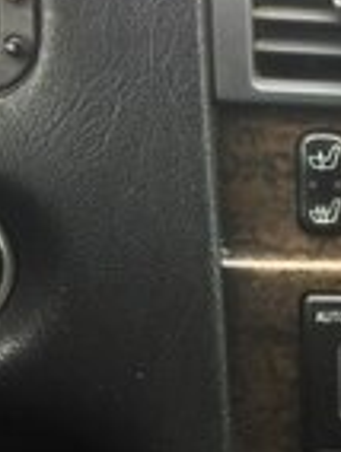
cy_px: 436
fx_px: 1323
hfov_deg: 13.4
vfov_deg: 19.0
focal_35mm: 101
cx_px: 590
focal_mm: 4.15
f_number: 2.2
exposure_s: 1/100
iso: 32
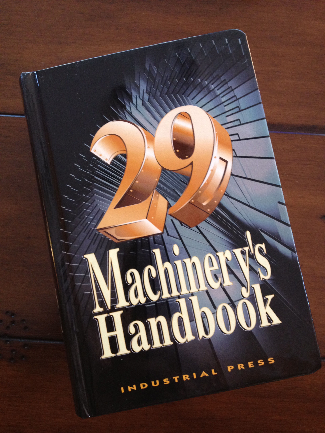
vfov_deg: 52.6
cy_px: 216
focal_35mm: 35
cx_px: 162
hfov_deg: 40.7
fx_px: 438
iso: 200
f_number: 2.4
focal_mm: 4.28
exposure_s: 1/20
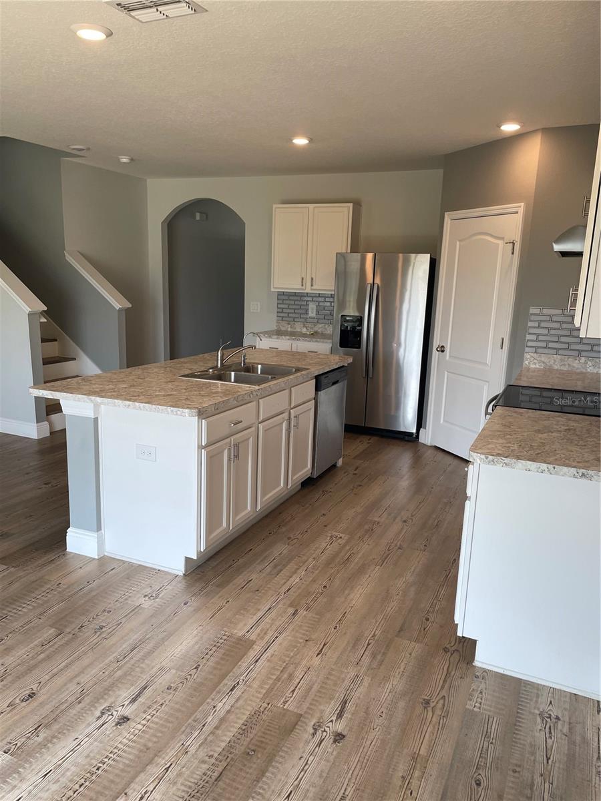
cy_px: 400
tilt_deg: -12.0
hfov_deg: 53.1
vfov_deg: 67.3
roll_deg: -2.3
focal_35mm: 26
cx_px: 300
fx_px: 602
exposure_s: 1/120
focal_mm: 4.2
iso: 50
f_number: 1.6
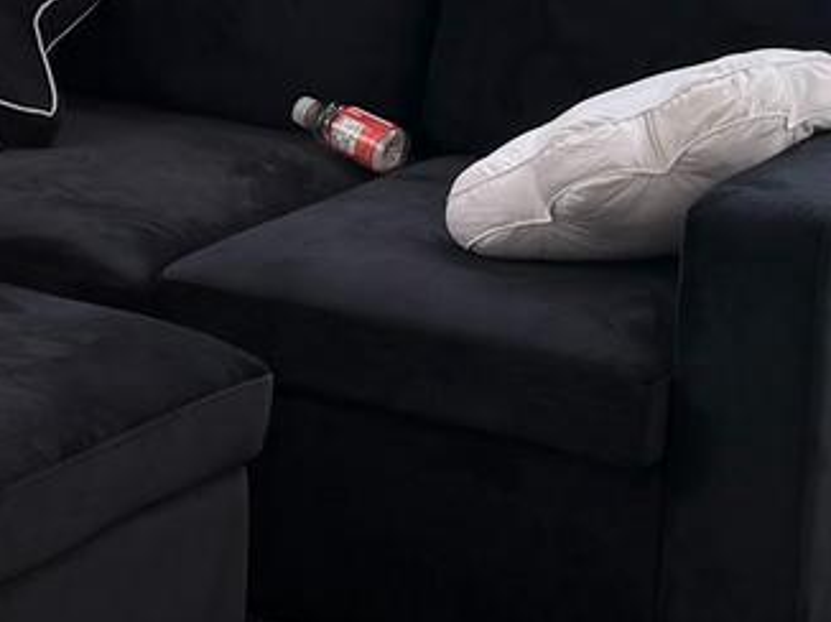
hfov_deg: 12.8
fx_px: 3622
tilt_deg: -12.6
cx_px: -145
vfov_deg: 9.8
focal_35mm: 151
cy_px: 99
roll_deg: +0.1
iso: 50
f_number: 1.78
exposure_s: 1/126
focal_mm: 6.76
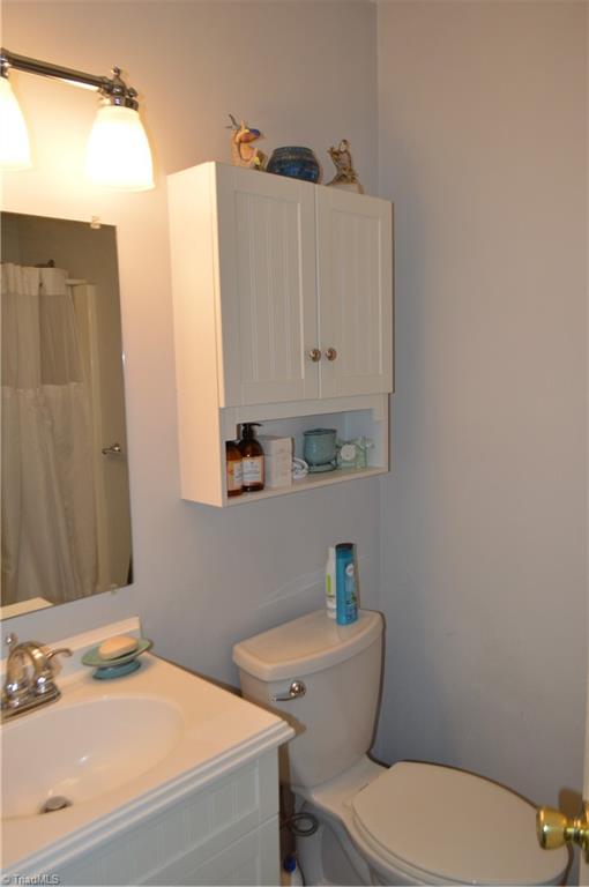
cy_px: 444
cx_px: 294
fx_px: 664
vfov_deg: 67.4
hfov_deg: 47.8
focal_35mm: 27
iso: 400
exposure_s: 1/80
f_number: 4
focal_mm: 18
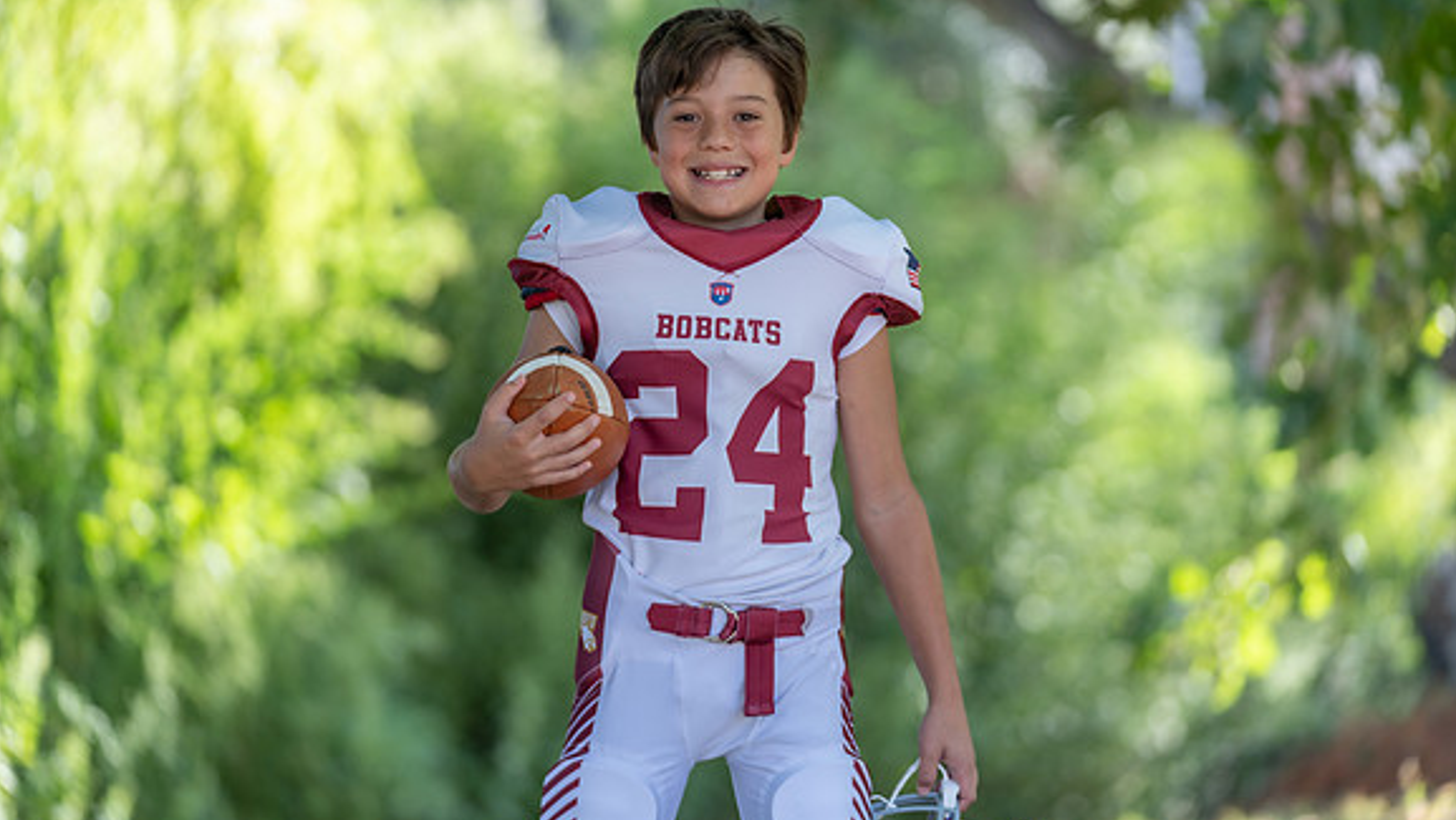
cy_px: 358
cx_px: 733
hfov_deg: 15.0
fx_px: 5523
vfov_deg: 8.5
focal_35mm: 143
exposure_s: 1/320
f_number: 2.8
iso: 160
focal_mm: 133
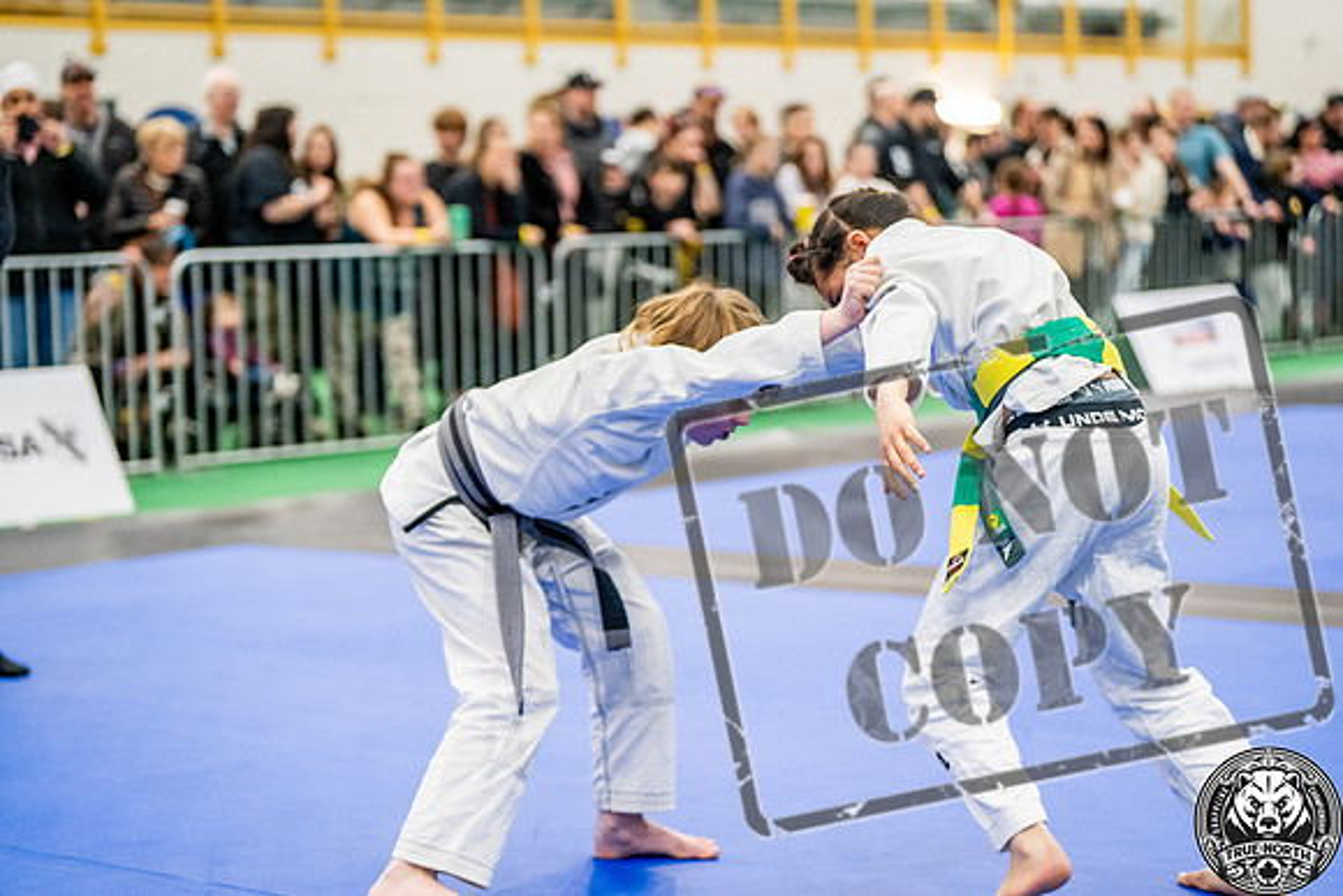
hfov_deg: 25.7
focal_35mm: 79
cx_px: 672
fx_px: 2948
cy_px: 448
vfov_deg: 17.3
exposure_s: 1/500
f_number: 2.8
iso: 5000
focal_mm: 79
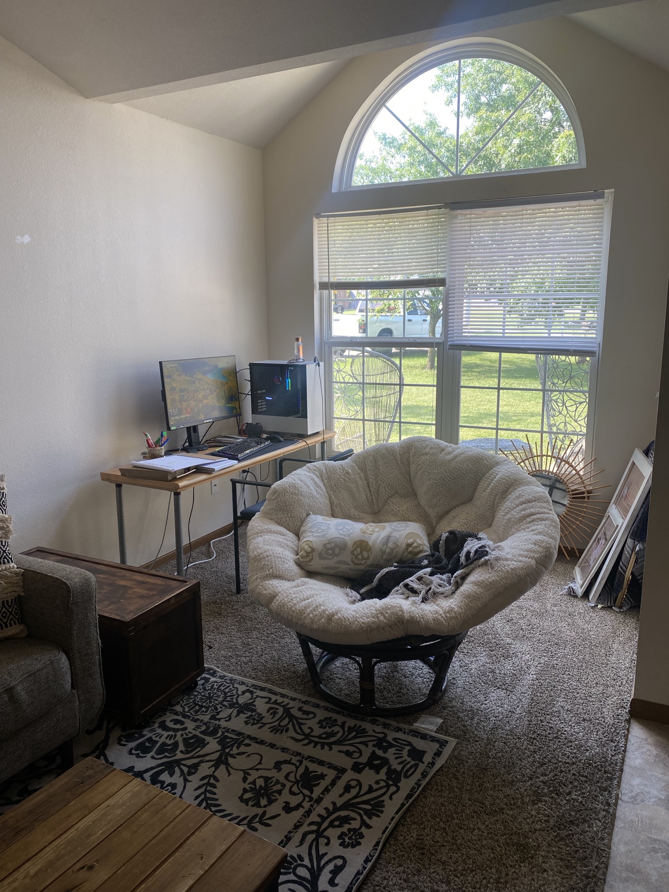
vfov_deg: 67.3
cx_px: 334
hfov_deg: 53.1
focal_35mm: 26
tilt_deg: -10.7
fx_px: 670
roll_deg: -0.6
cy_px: 446
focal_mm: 4.25
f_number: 1.8
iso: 32
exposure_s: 1/121
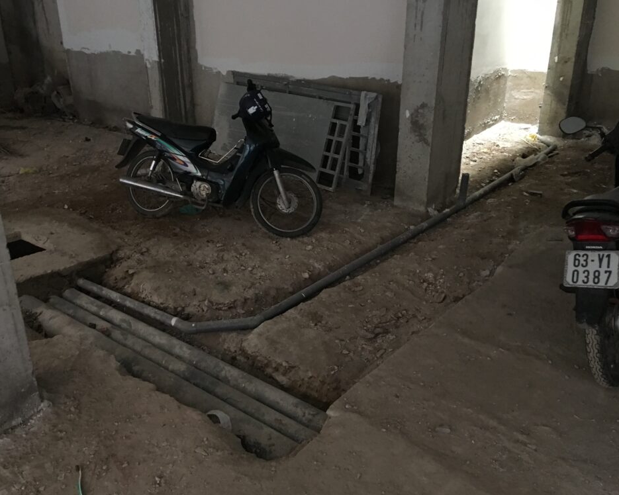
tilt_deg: -21.6
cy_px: 244
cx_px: 296
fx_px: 568
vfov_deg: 47.1
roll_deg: +1.0
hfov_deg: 57.2
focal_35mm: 31
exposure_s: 1/4
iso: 80
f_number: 2.2
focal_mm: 4.15
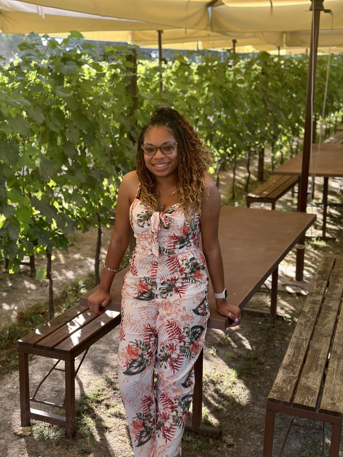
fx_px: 634
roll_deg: +2.0
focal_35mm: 48
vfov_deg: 39.7
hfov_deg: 30.3
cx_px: 172
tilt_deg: -15.0
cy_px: 228
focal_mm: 6.86
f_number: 1.78
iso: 80
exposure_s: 1/241
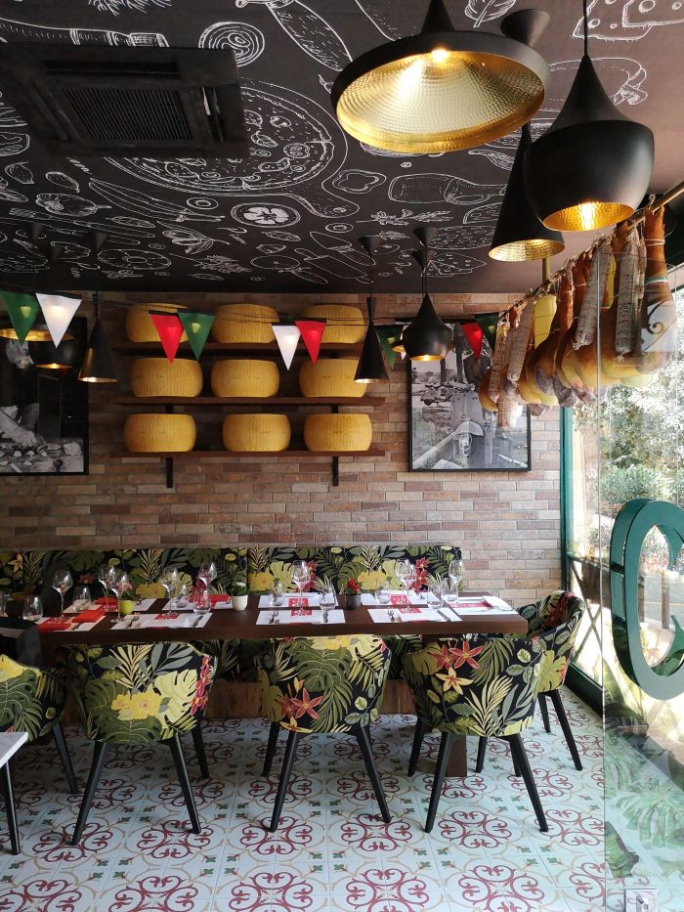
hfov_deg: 51.4
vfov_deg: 65.3
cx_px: 342
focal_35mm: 27
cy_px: 456
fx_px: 711
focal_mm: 3.95
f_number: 1.8
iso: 400
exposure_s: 1/900
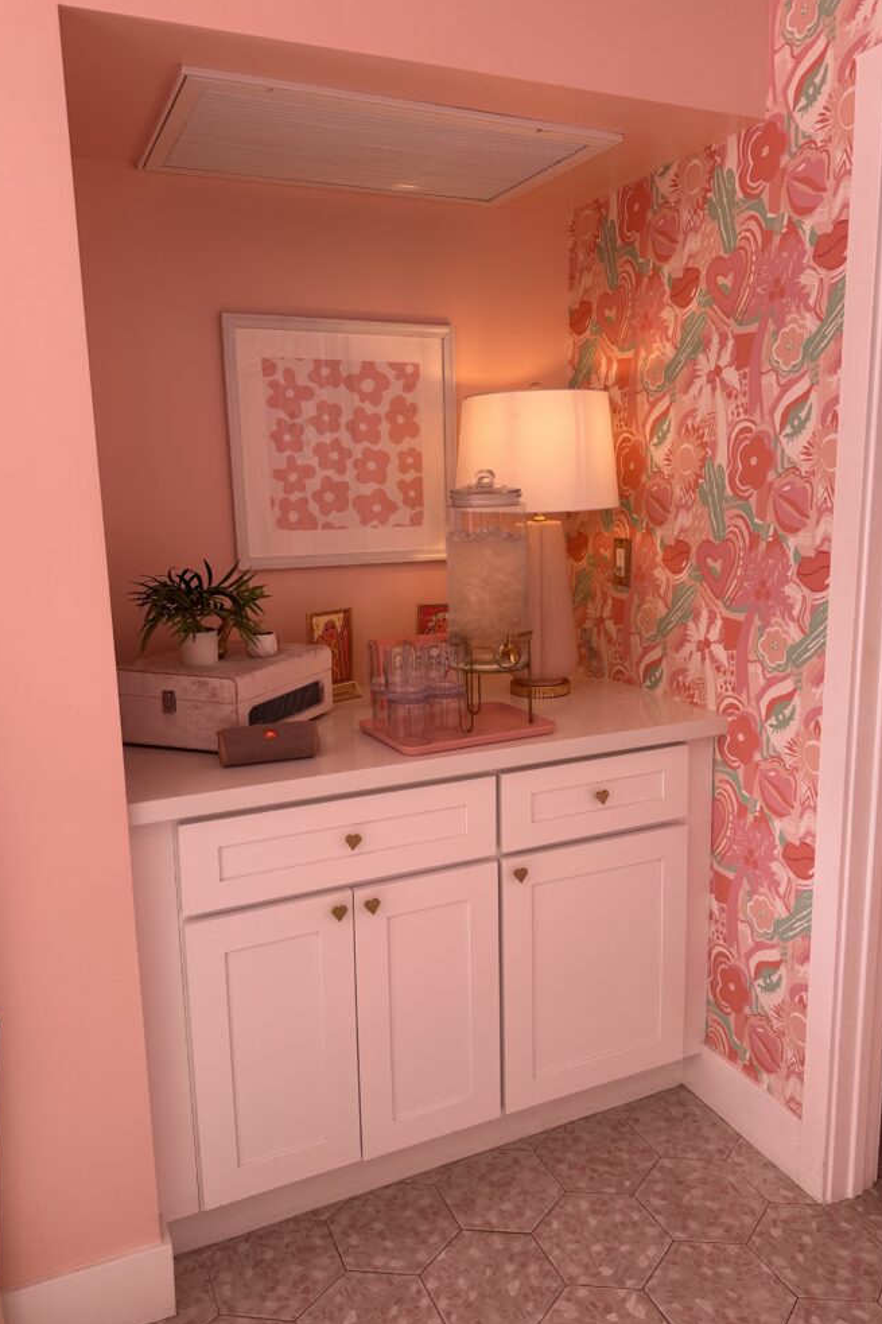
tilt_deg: -10.9
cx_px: 456
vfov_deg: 69.4
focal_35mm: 26
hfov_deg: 49.5
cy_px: 661
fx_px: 956
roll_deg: +0.8
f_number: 1.78
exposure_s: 1/273
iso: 80
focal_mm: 6.86
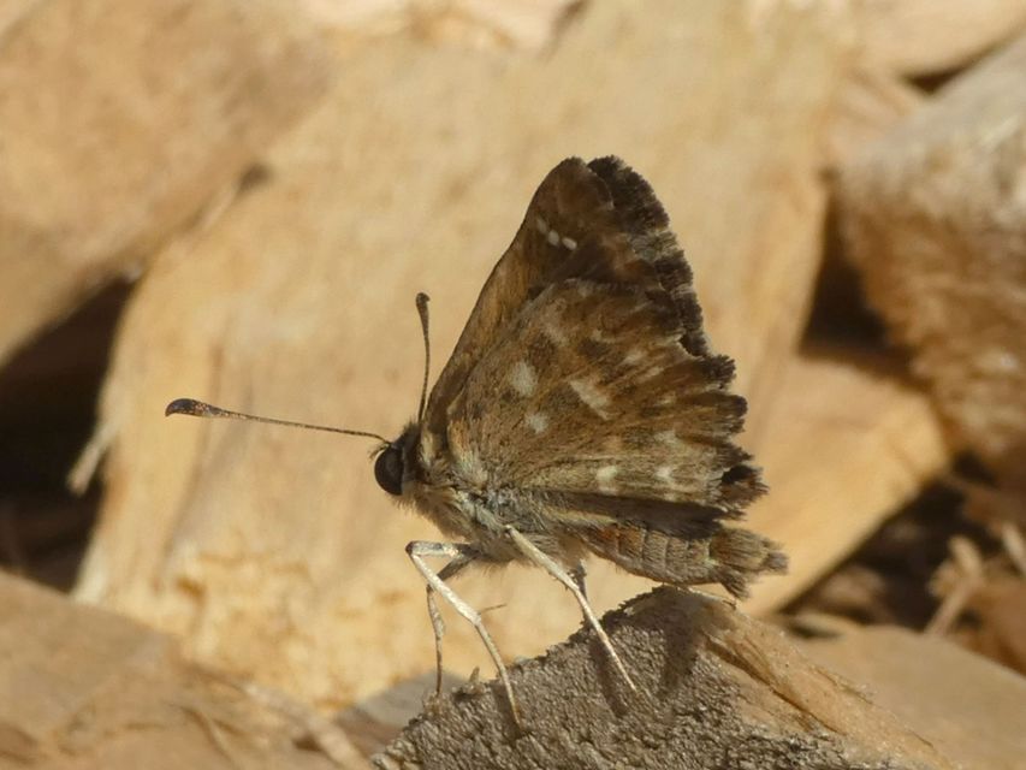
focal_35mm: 169
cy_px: 385
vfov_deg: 8.8
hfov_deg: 11.7
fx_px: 5010
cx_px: 513
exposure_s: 1/320
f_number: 5.5
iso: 80
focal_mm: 30.2
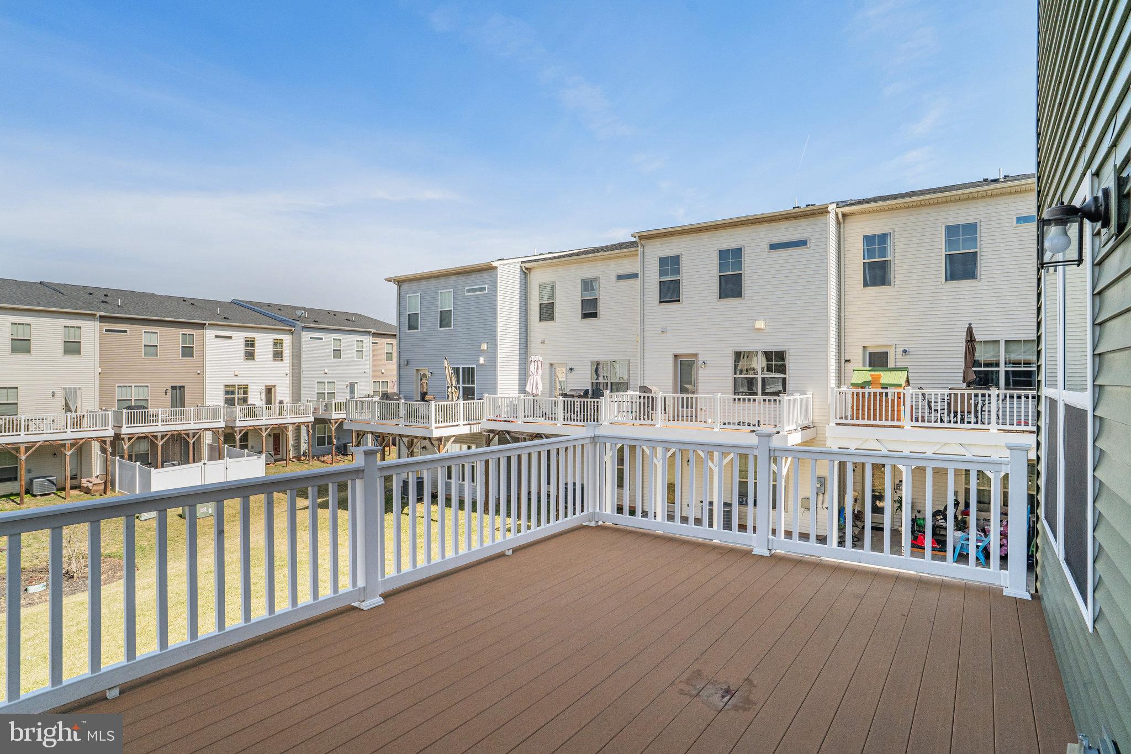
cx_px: 566
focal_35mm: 19
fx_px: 597
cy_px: 377
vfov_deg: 64.5
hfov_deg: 86.9
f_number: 8
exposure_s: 1/1000
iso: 1250
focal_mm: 19
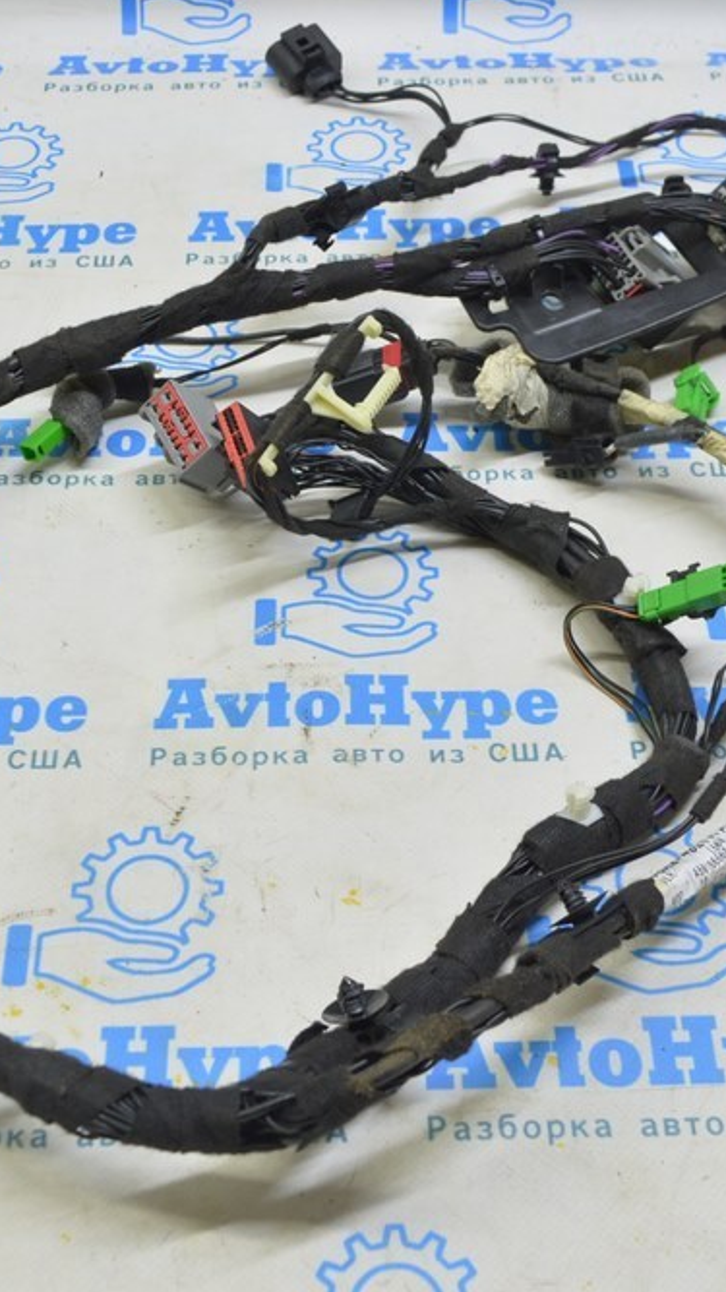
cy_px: 634
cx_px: 323
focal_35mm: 53
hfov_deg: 22.6
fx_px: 1815
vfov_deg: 39.2
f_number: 5.6
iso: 400
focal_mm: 22
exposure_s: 1/20
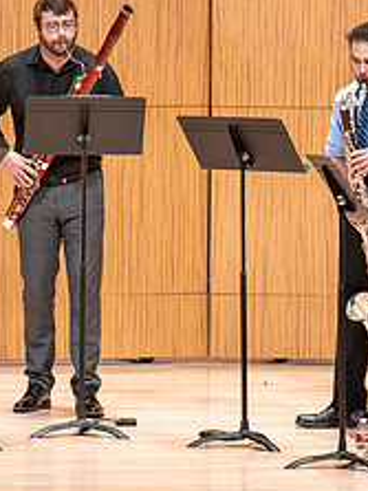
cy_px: 48
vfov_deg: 5.1
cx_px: 189
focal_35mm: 385
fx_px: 5462
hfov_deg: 3.9
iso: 400
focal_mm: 130
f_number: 2.8
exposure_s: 1/80
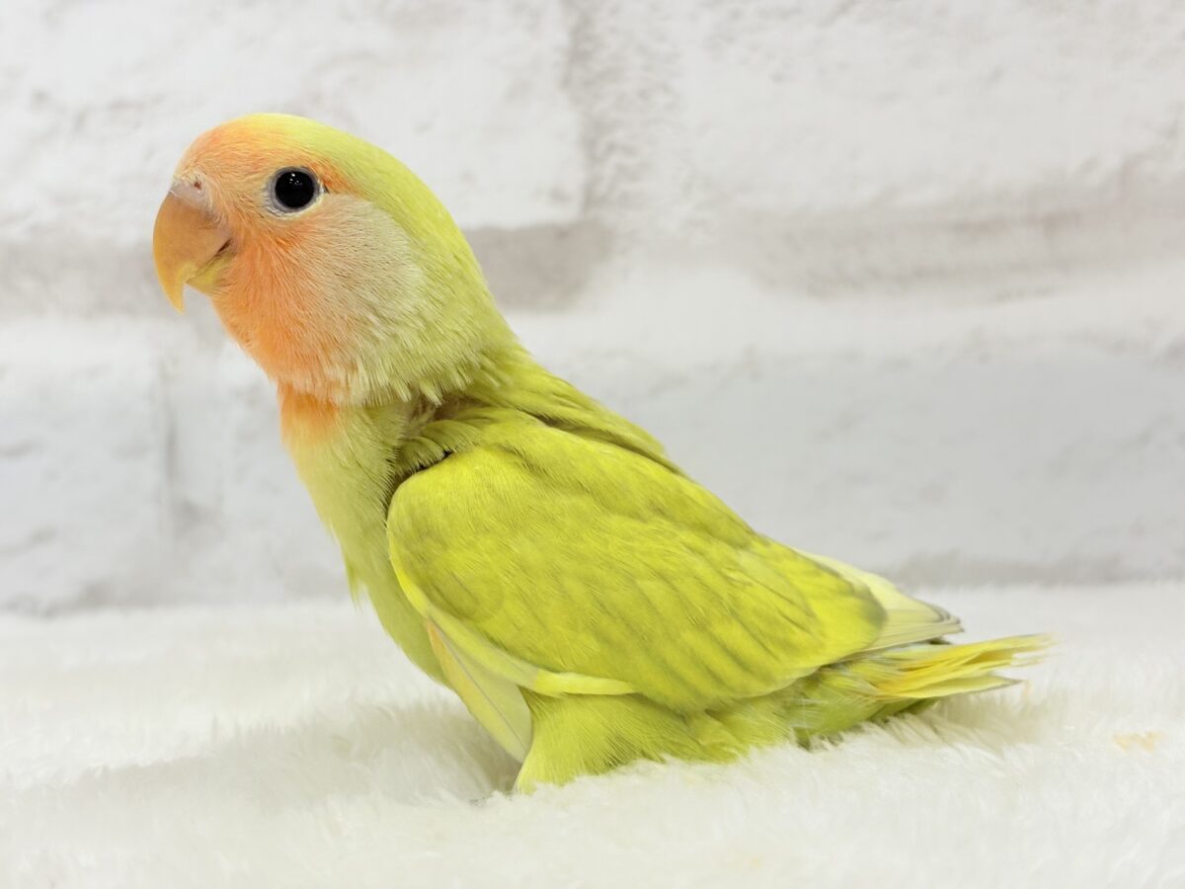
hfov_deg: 36.8
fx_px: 1780
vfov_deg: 28.0
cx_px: 592
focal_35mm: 52
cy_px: 444
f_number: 1.6
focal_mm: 5.96
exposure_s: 1/100
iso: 64
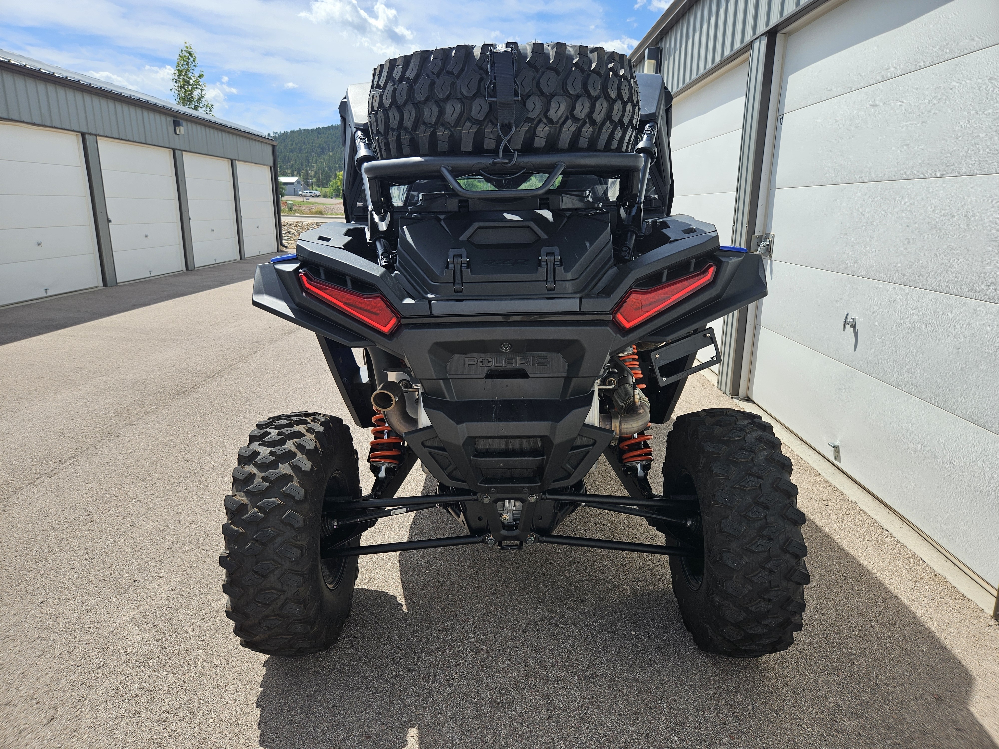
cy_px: 374
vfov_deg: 58.9
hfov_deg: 73.9
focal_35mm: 23
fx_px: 664
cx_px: 500
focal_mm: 5.4
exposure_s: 1/1623
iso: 25
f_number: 1.8
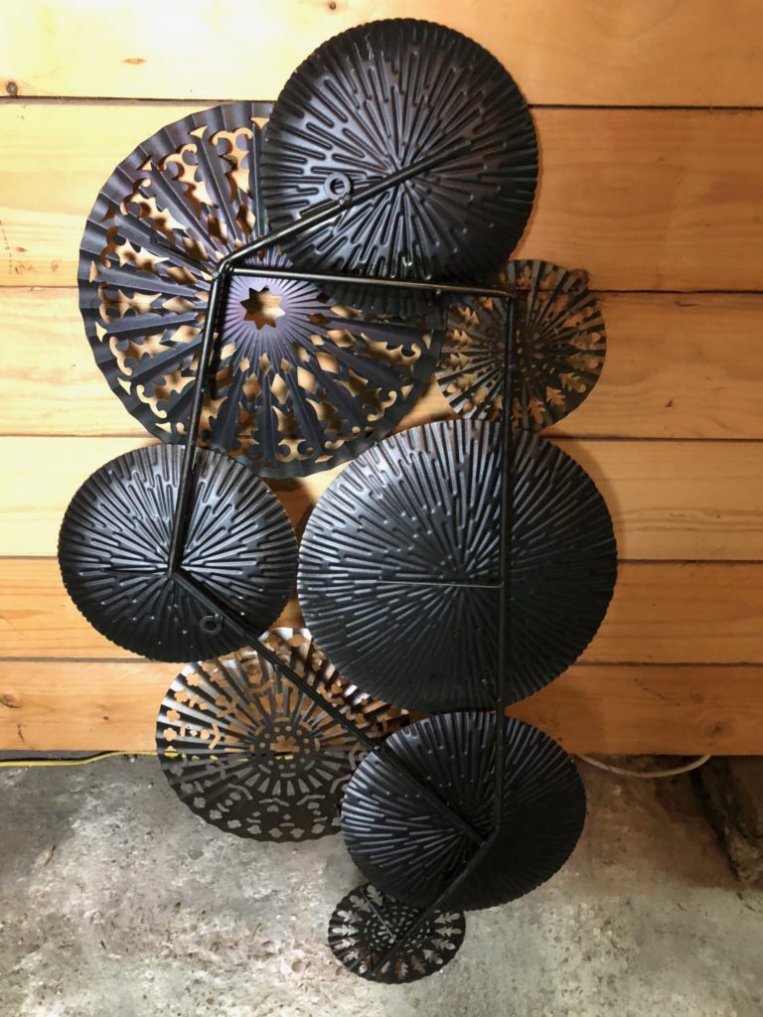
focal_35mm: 28
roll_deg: -0.3
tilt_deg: -33.9
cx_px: 382
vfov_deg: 63.4
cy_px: 508
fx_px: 823
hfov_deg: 49.7
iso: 80
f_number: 1.8
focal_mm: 4
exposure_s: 1/4
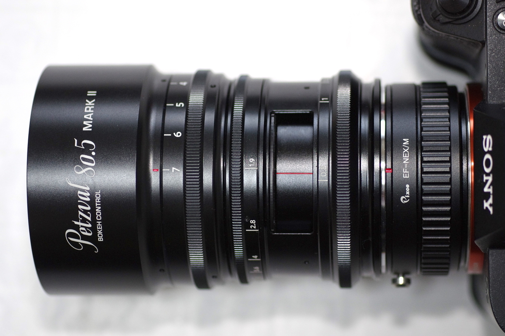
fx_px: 1473
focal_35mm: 105
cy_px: 168
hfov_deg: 19.5
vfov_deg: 13.0
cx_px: 252
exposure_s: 1/125
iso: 1250
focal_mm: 70
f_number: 2.8
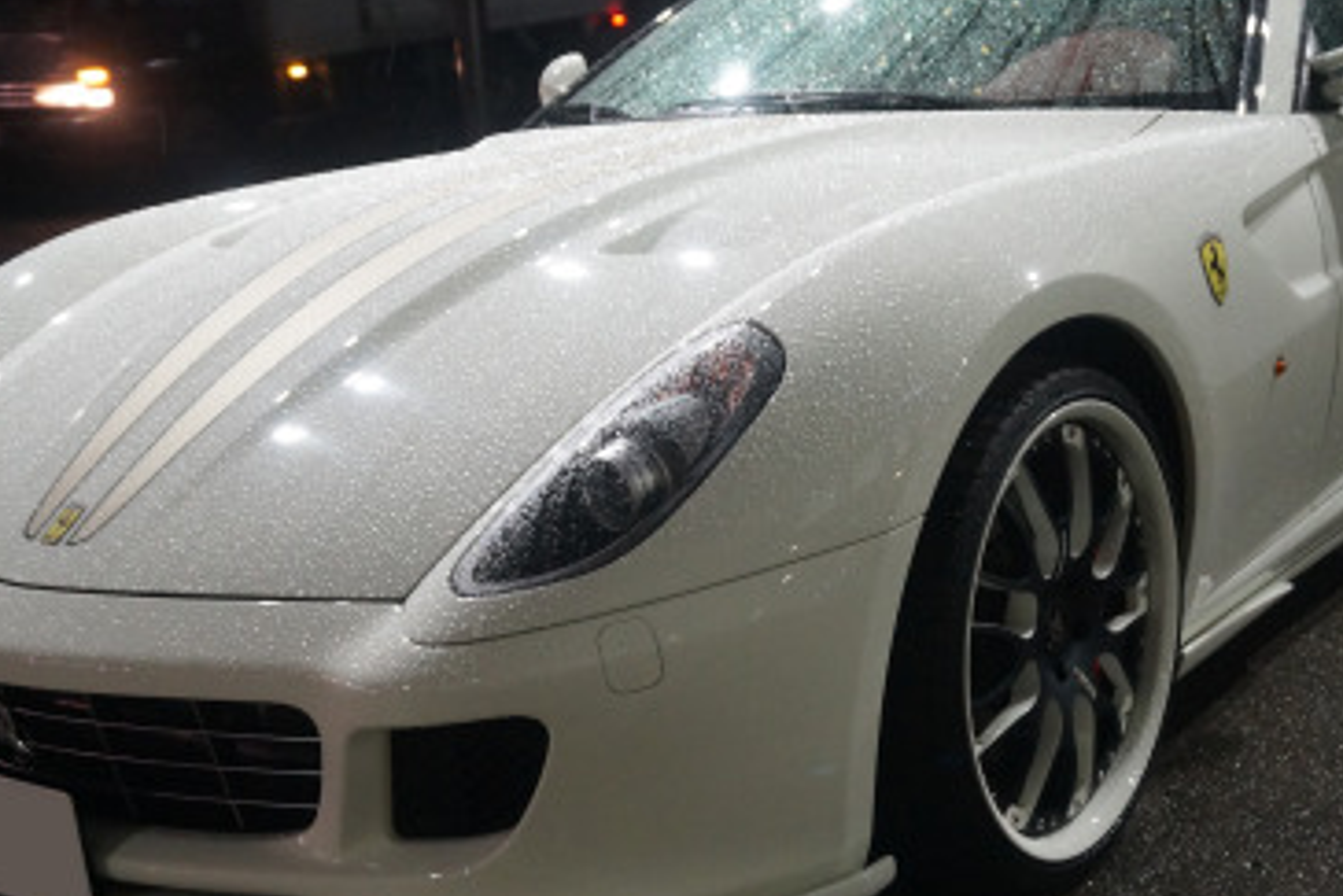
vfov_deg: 25.5
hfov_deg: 37.4
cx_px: 764
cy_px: 518
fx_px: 1978
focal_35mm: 53
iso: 2000
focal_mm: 22
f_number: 4
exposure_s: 1/160
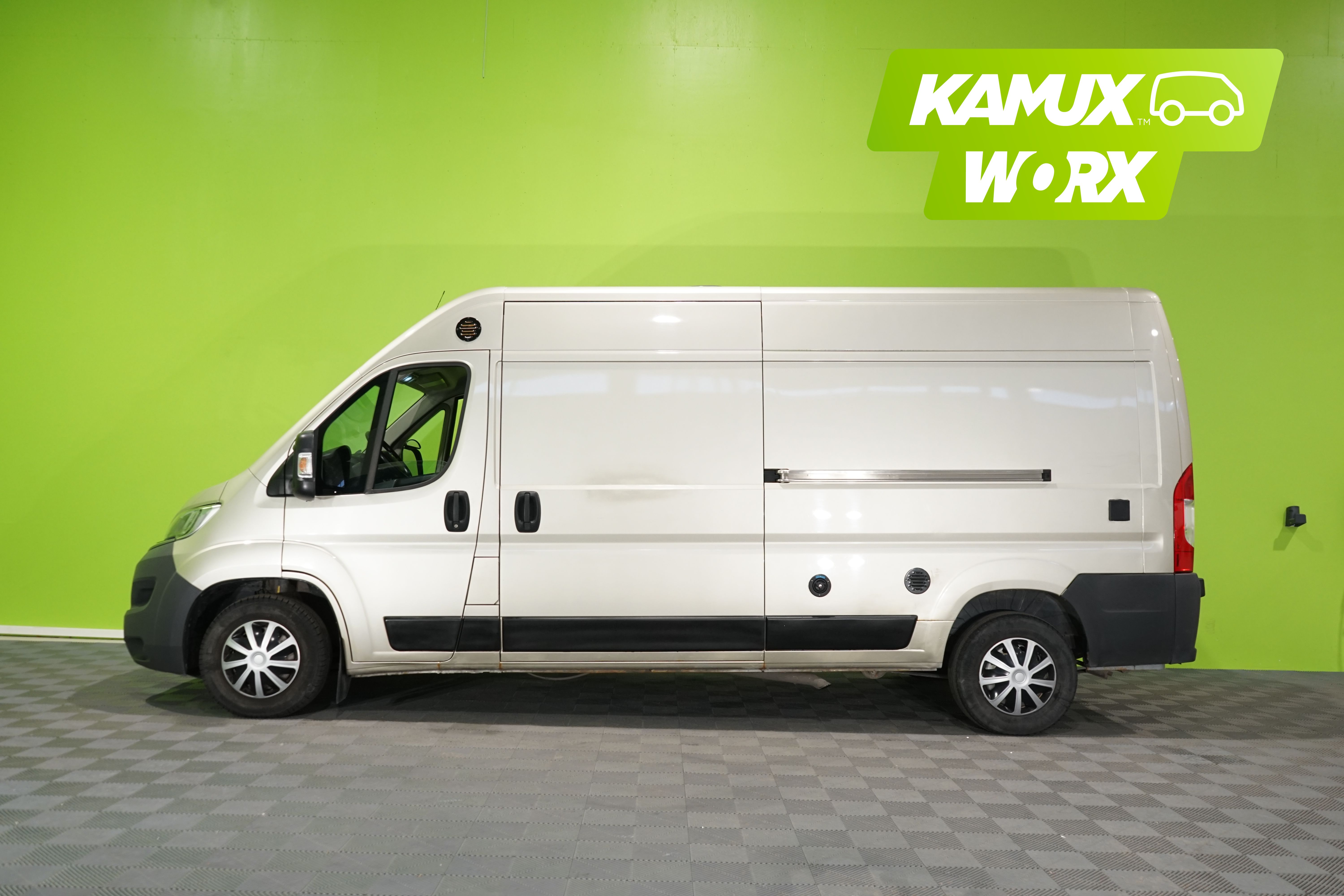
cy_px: 448
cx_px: 672
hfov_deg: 63.7
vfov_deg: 45.0
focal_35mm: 29
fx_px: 1083
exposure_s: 1/30
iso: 1000
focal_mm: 29
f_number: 5.6
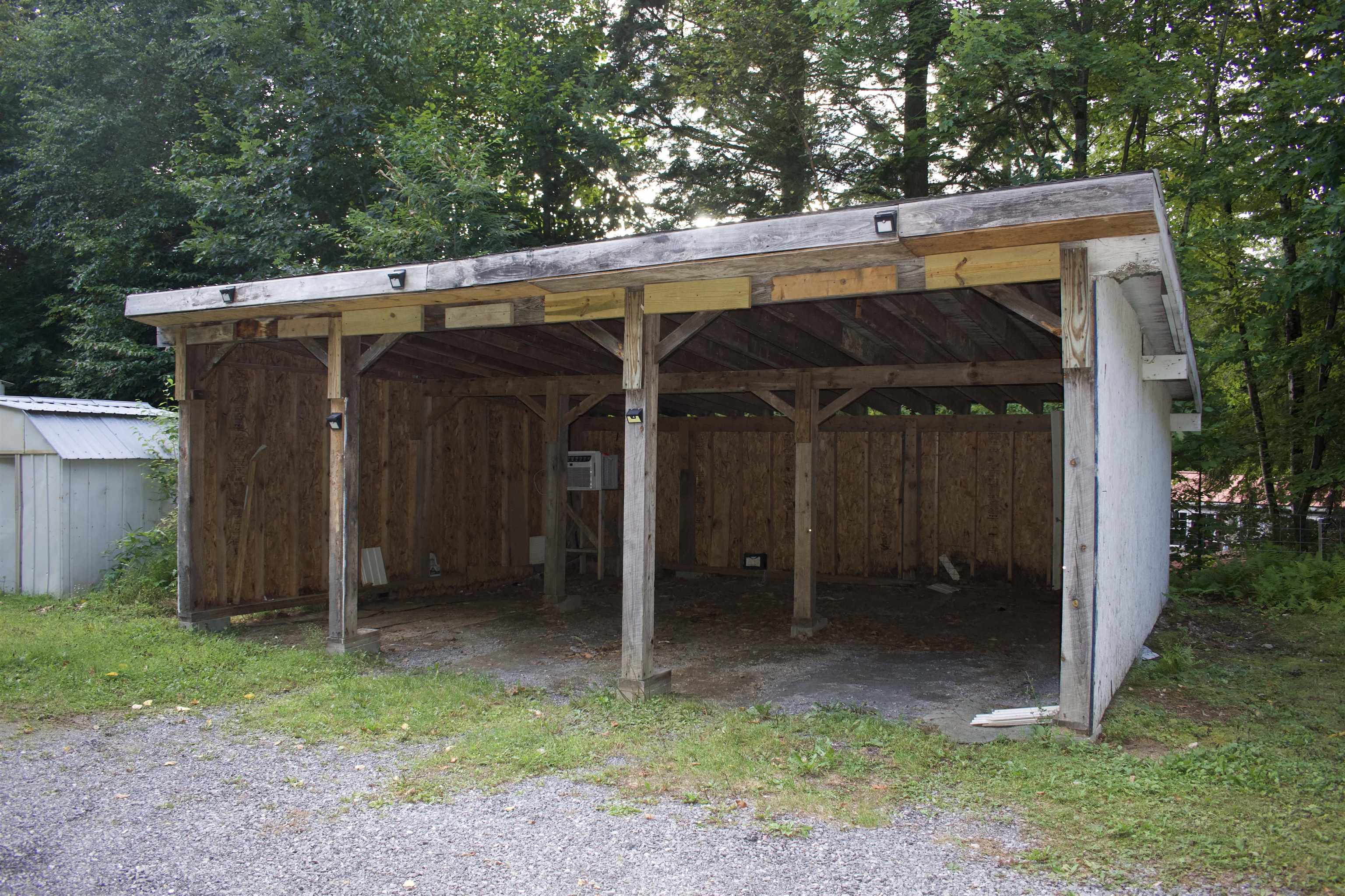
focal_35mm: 27
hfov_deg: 67.4
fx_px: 1009
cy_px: 448
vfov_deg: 47.9
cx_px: 672
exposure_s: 1/200
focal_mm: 18
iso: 800
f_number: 4
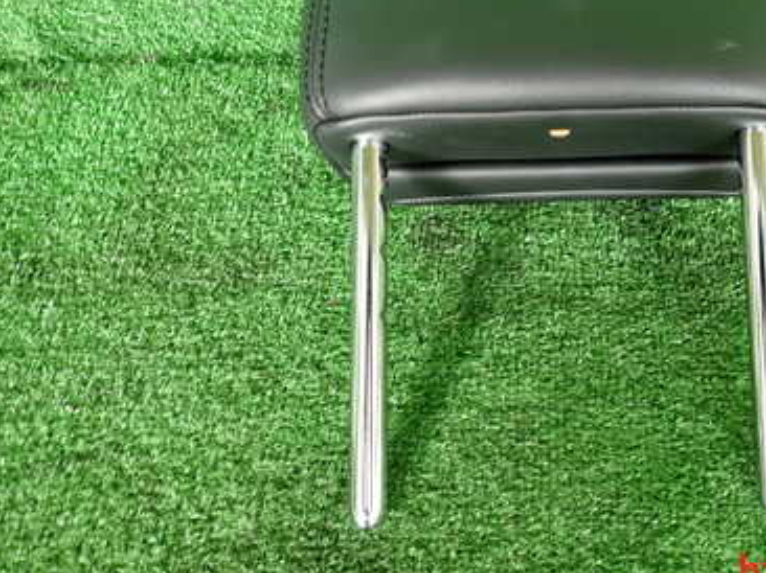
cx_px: 584
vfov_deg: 34.2
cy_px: 130
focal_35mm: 41
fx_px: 907
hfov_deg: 44.1
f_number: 2
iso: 200
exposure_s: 1/50
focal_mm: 4.5
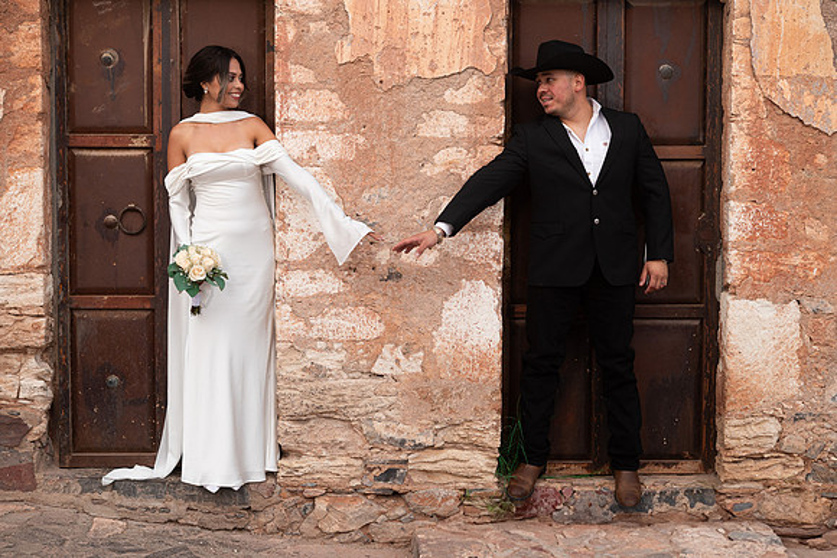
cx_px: 428
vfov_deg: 21.7
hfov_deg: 32.1
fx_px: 1454
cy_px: 279
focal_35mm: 63
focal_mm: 60
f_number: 5.6
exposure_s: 1/125
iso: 125
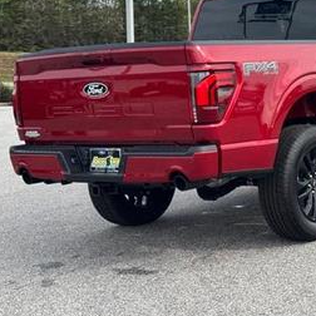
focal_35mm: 85
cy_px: 89
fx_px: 878
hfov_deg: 20.1
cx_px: 270
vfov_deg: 20.3
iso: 64
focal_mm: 6.76
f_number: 1.78
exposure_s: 1/2045
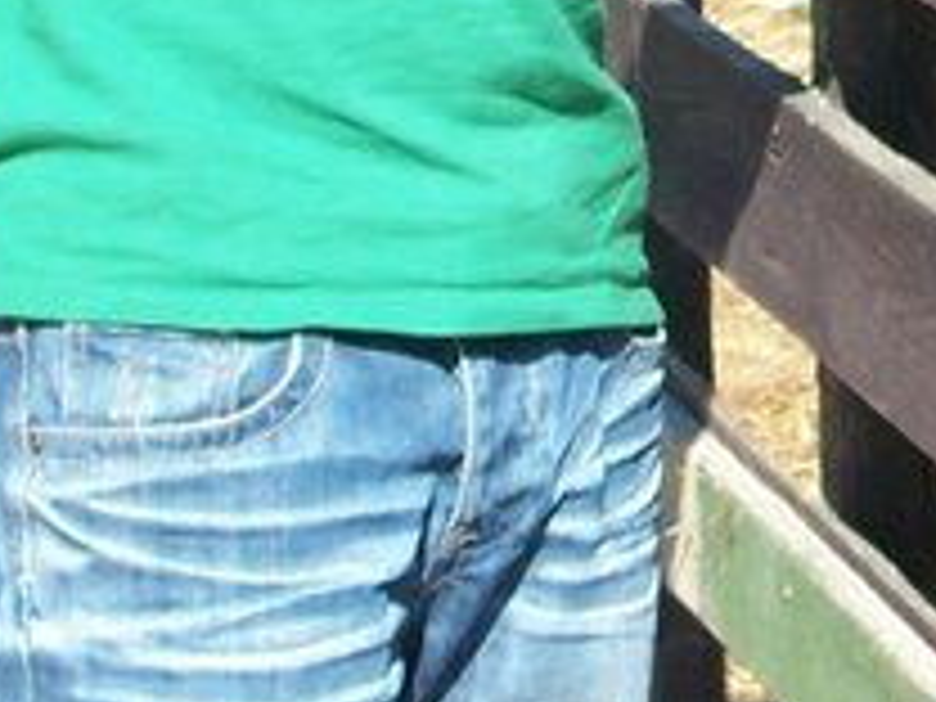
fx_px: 5759
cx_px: 981
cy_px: -198
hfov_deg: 9.2
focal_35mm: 213
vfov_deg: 6.9
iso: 64
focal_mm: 7.8
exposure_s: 1/400
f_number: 2.8
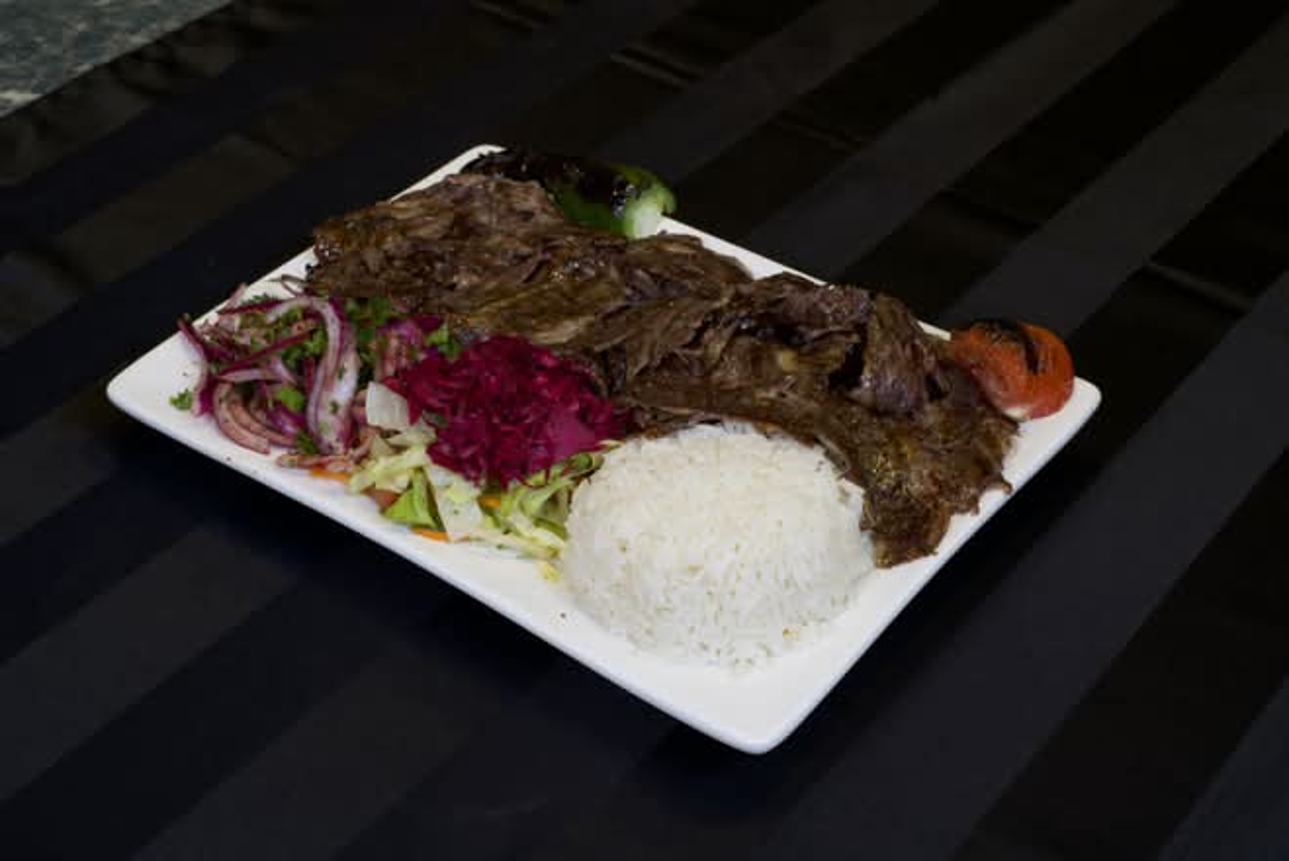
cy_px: 430
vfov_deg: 27.0
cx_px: 644
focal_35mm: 50
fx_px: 1791
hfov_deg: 39.6
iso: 160
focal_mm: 50
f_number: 11
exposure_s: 1/3
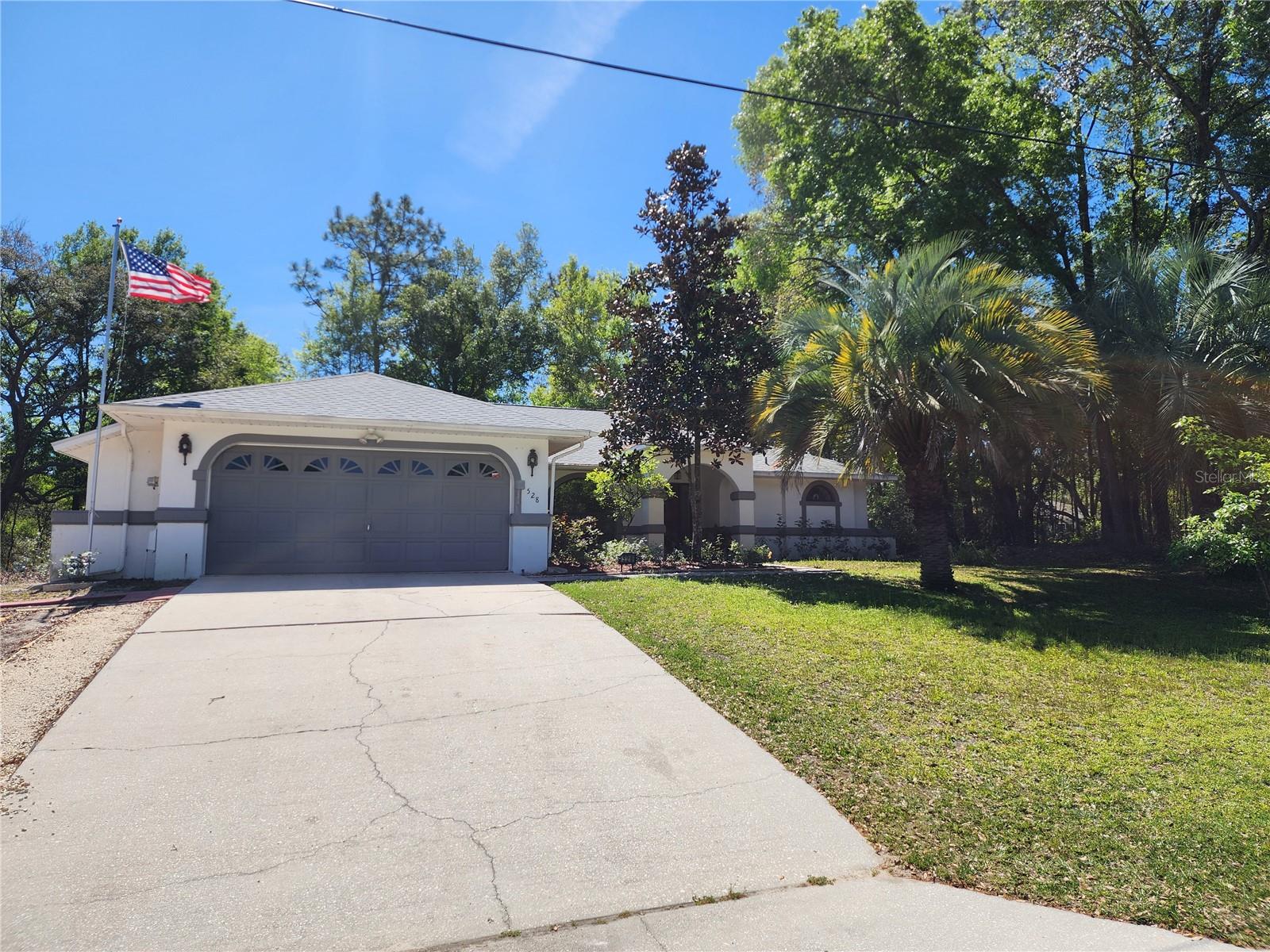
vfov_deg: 58.9
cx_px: 635
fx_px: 844
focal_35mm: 23
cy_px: 476
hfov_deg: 73.9
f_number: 1.8
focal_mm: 6.4
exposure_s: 1/1064
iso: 12
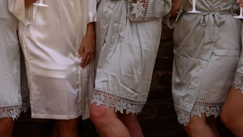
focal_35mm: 104
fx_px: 670
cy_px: -21
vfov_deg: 11.5
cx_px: 103
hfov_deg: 20.5
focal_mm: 41
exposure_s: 1/1250
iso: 100
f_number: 2.8
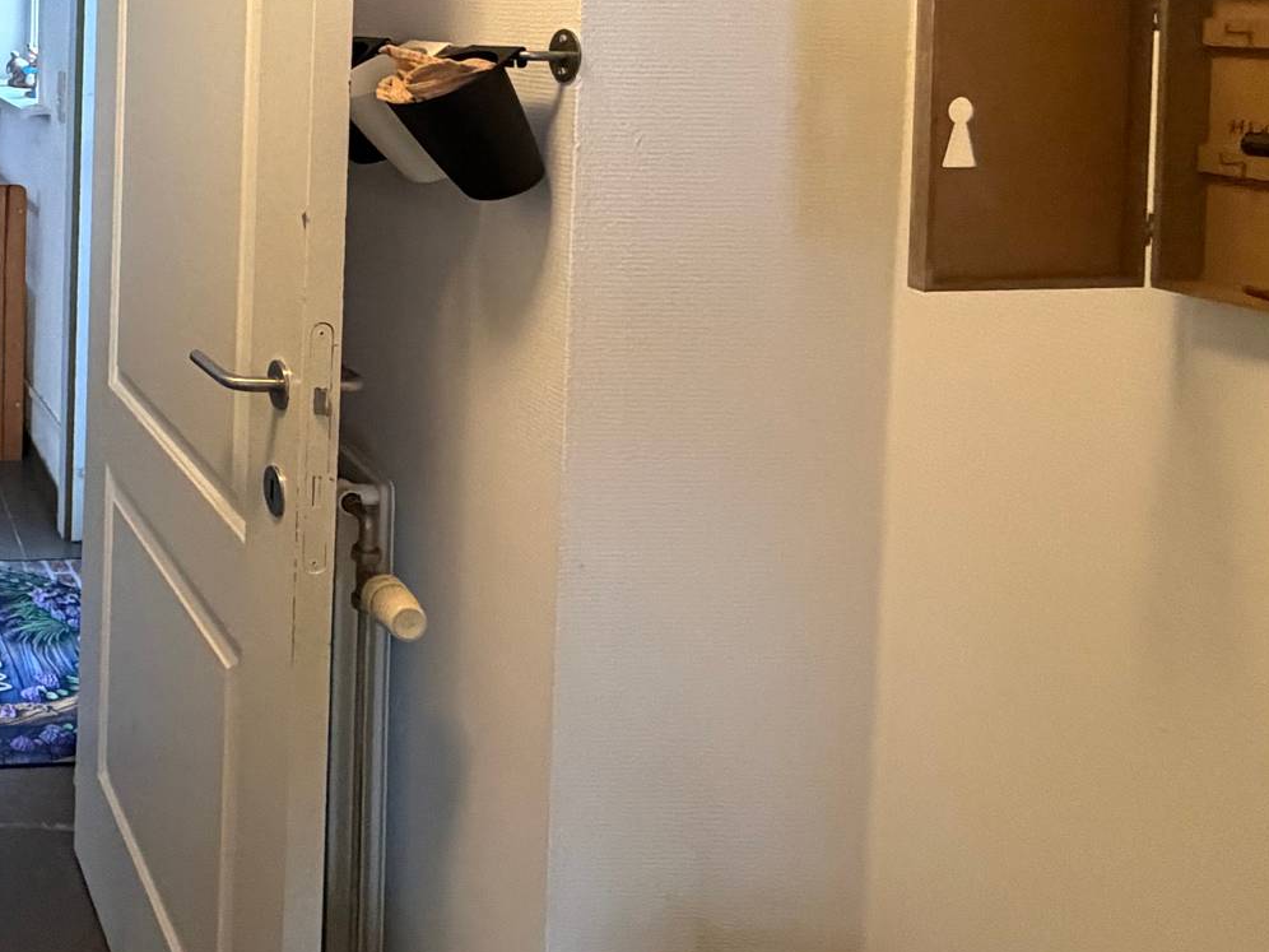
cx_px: -173
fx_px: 1320
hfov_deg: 40.1
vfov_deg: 36.3
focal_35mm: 36
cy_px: 32
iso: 500
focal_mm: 2.22
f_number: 2.2
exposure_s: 1/50
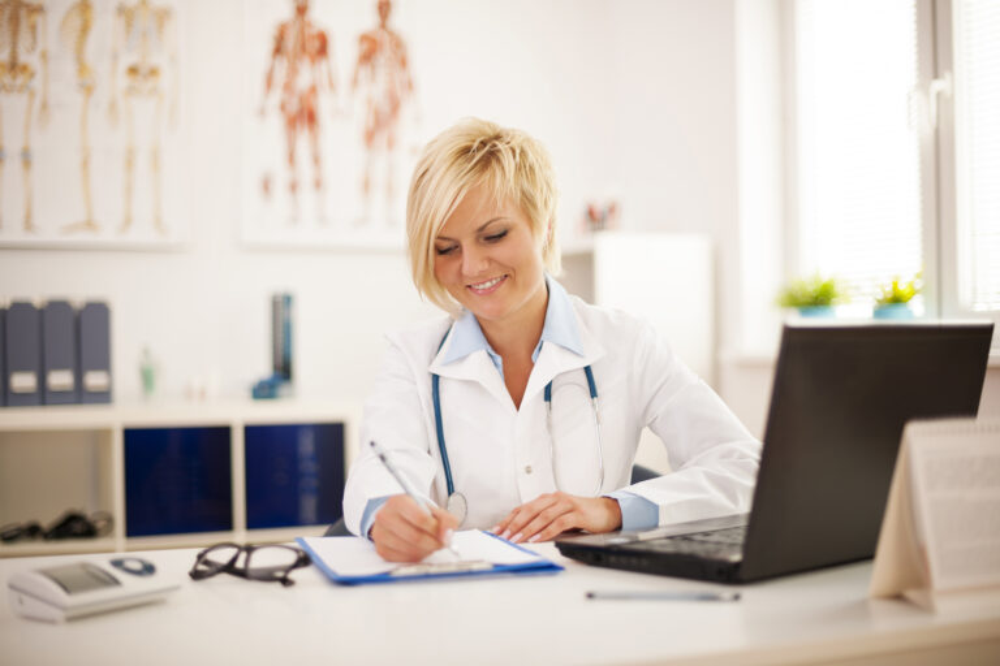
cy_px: 333
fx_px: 1389
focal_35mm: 50
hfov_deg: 39.6
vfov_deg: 27.0
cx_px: 500
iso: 100
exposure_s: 1/160
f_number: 1.8
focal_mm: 50
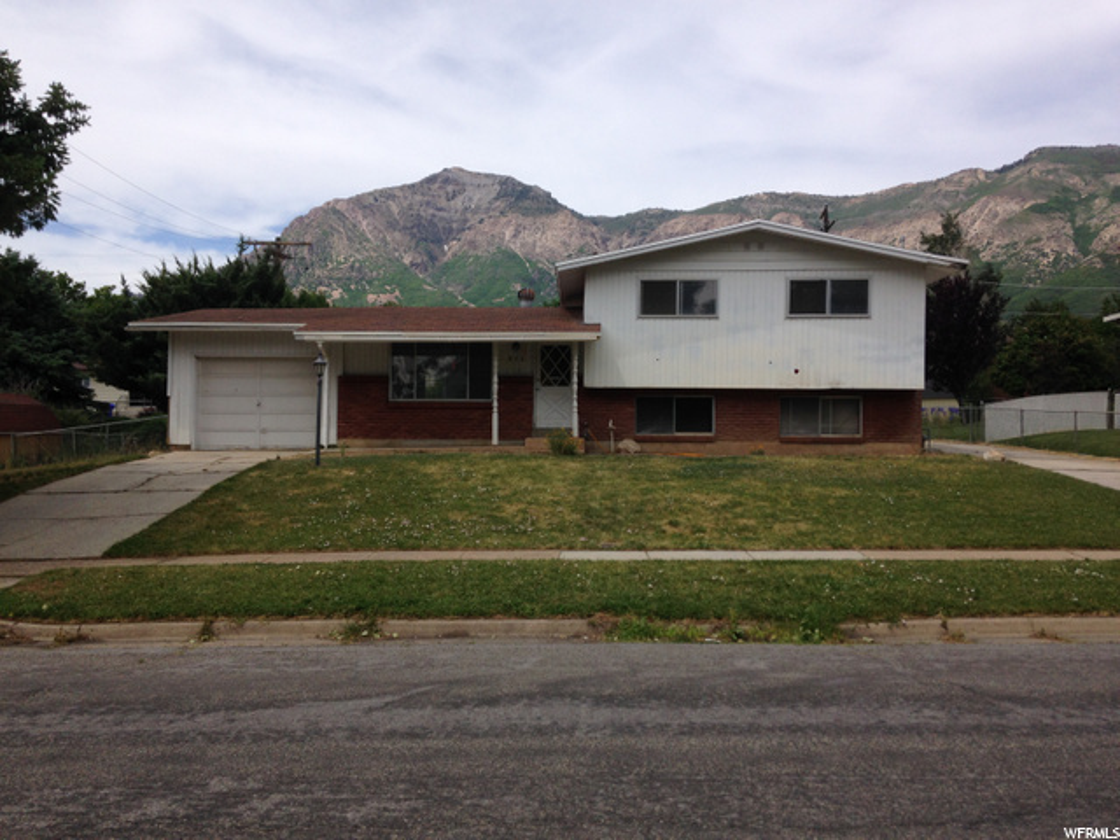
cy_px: 420
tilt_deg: +1.3
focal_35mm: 33
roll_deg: +0.3
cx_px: 560
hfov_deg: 55.4
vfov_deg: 42.9
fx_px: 1068
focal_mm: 4.12
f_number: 2.4
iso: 50
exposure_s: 1/2169
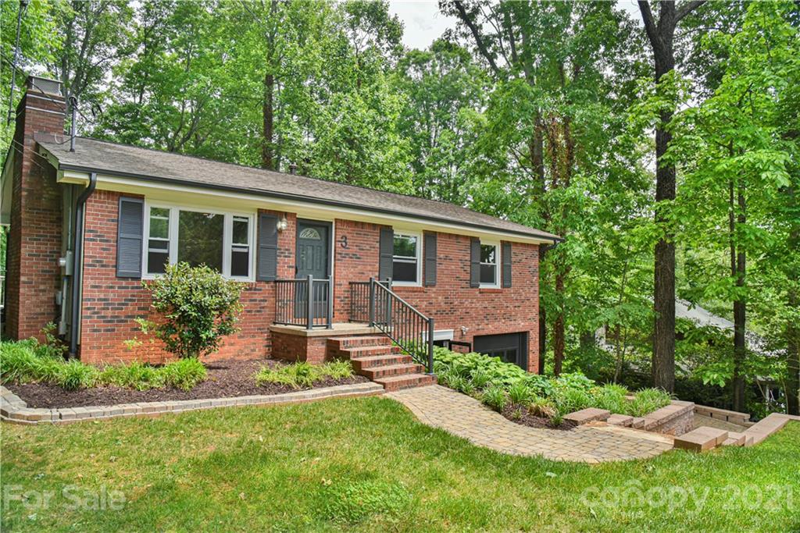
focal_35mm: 24
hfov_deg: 73.7
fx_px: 533
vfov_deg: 53.1
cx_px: 400
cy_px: 266
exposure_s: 1/320
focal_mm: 24
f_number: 9
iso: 1600
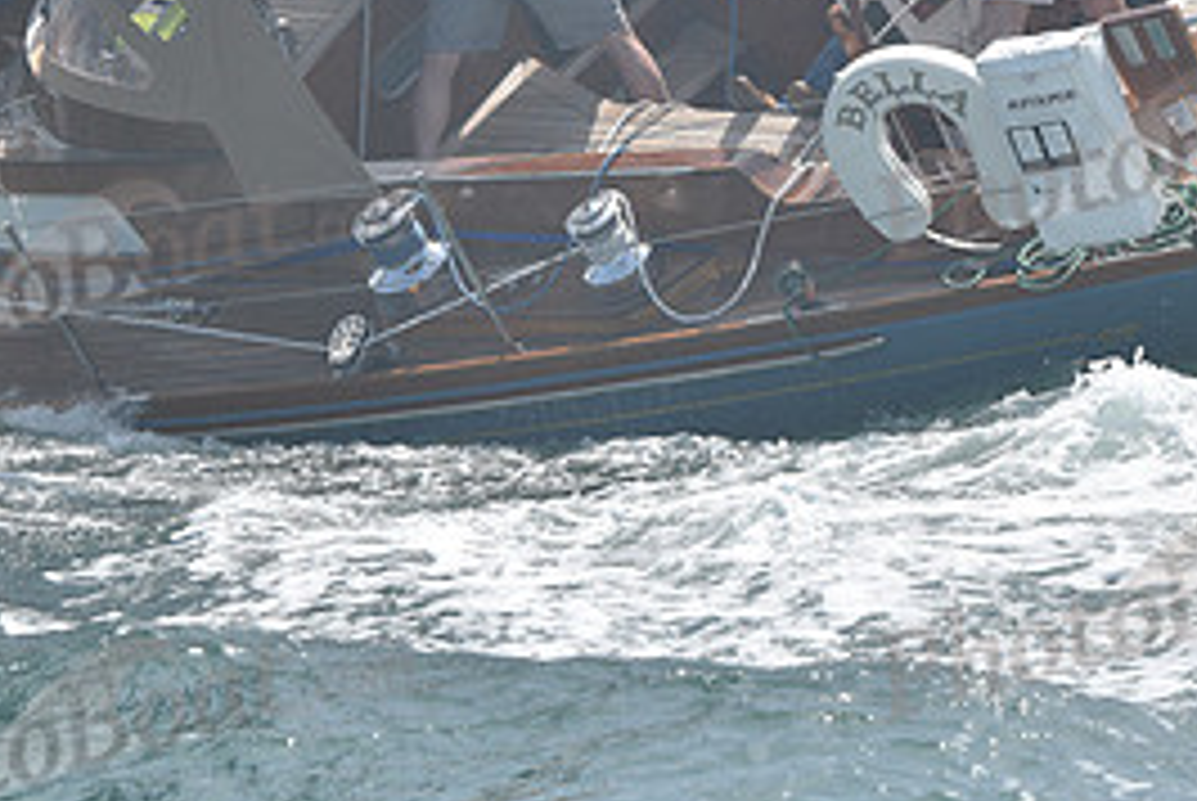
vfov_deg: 5.6
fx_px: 8122
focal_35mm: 244
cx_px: 648
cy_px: -25
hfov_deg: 8.4
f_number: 9
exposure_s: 1/1000
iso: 320
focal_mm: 112
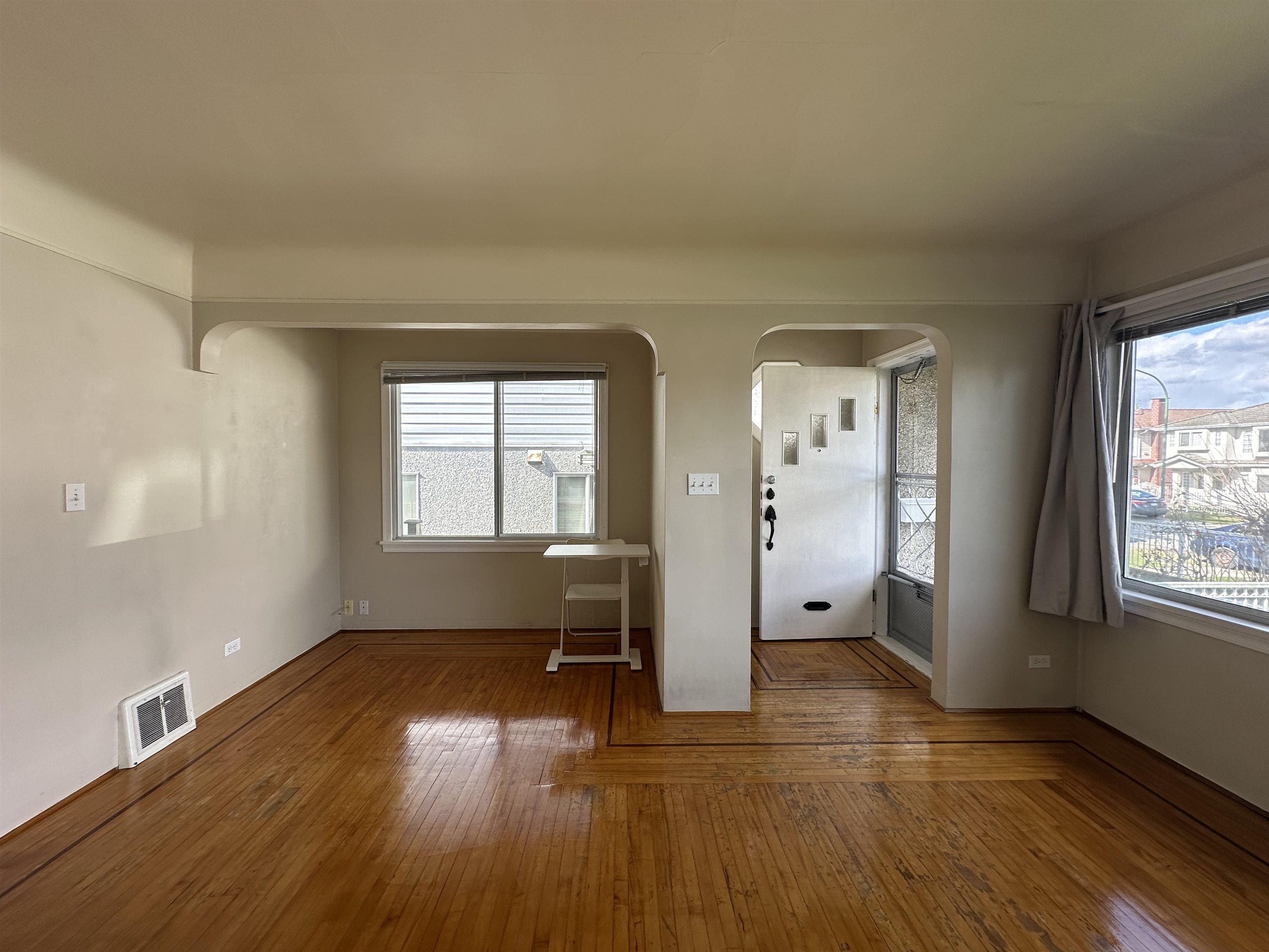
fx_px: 513
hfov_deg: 102.1
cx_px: 634
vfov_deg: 85.7
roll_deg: -0.1
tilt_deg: -2.9
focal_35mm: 14
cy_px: 476
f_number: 2.2
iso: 40
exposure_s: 1/169
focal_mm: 2.22
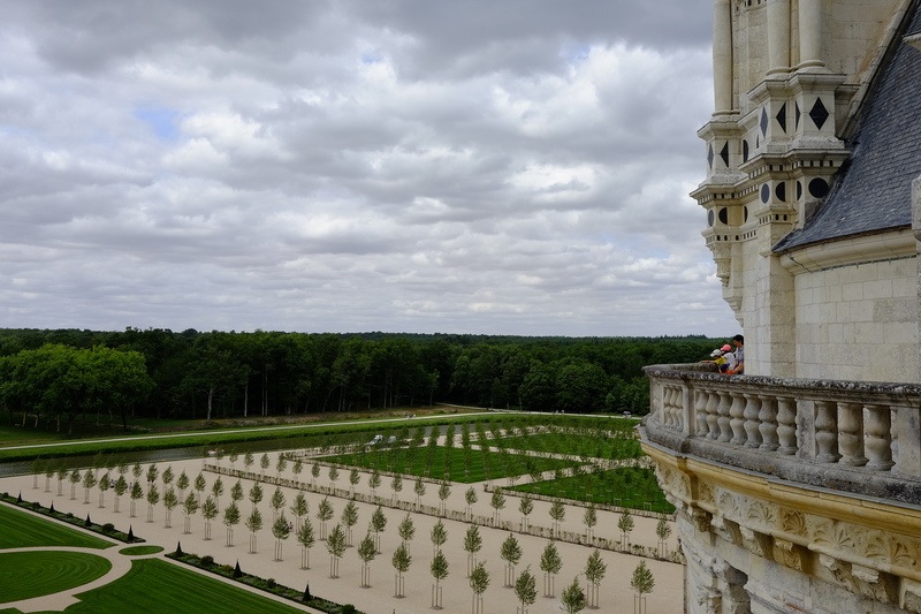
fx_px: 895
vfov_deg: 37.8
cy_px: 307
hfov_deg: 54.4
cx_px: 460
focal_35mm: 35
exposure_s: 1/420
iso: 400
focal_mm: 23
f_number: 11
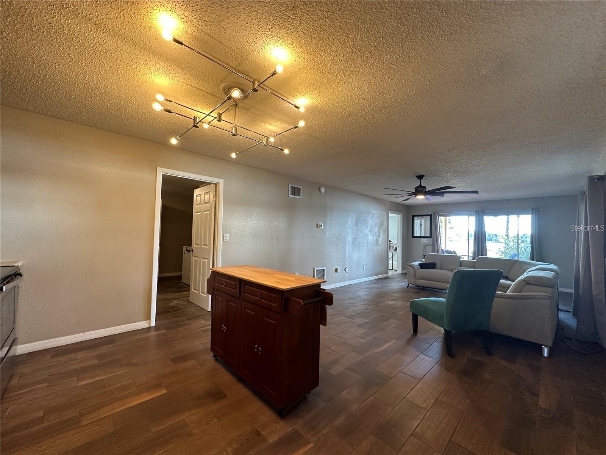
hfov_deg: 102.1
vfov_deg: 85.7
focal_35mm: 14
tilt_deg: +1.8
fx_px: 245
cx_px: 303
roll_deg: -2.0
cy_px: 228
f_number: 2.2
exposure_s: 1/60
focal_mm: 2.22
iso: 250
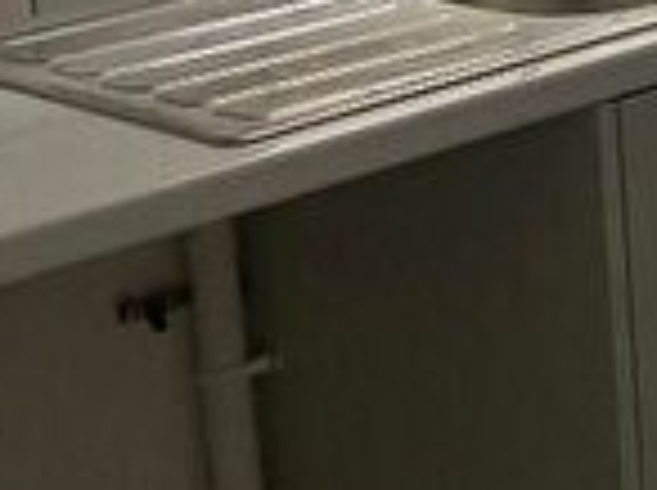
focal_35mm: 125
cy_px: -357
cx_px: 1544
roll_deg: +1.5
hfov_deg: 12.6
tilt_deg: -5.8
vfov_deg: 11.1
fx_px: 2369
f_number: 1.6
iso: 200
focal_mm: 4.2
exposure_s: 1/60
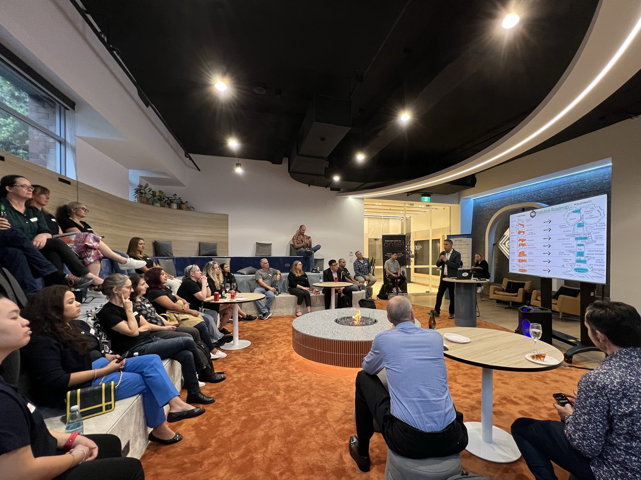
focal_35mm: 14
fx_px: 259
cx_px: 345
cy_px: 257
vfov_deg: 85.5
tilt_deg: -2.1
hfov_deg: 101.9
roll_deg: -0.8
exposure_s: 1/50
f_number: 1.8
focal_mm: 1.57
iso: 250
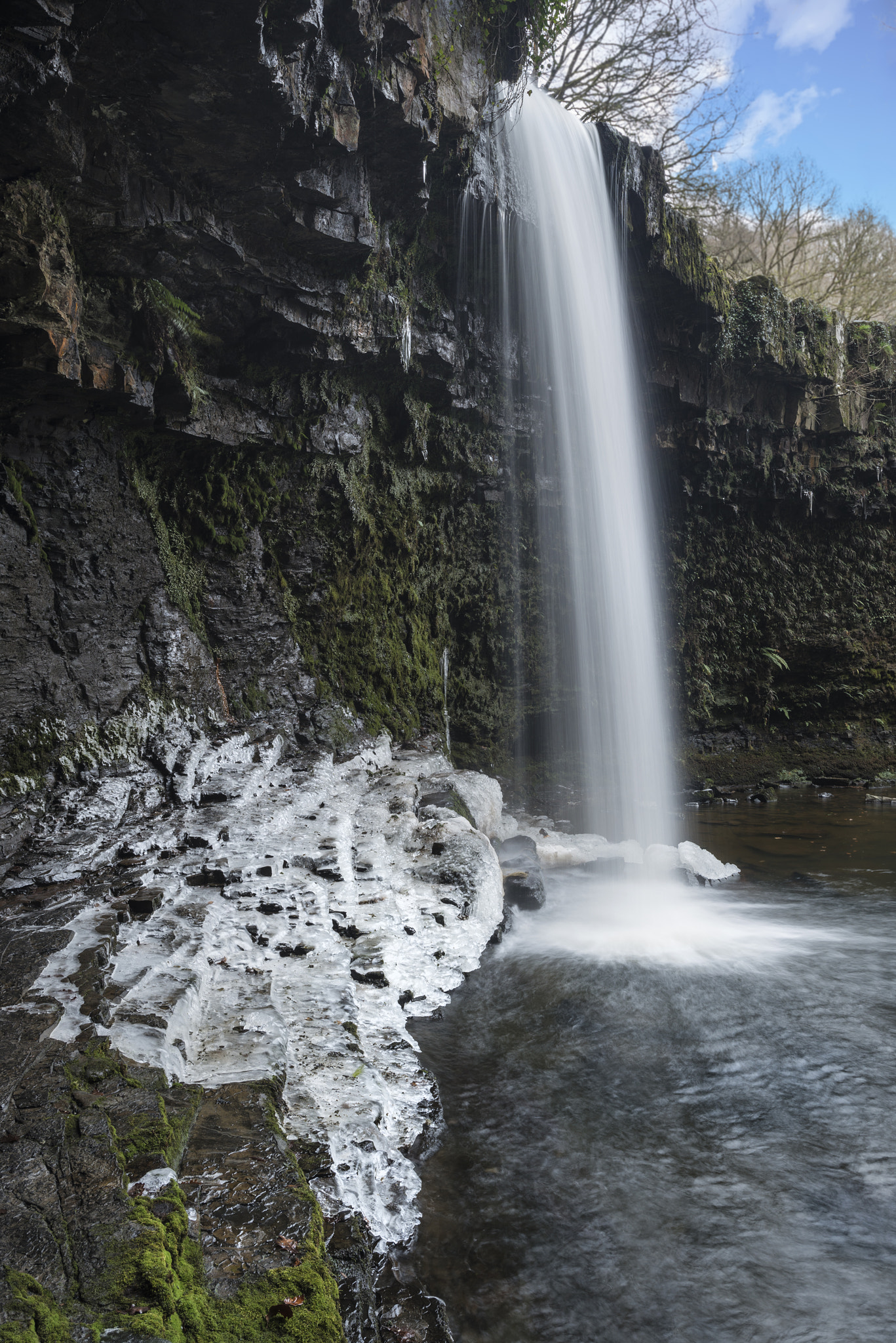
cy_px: 672
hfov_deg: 43.6
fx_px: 1119
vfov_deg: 61.9
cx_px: 448
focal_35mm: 30
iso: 100
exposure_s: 1
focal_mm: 30
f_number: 16
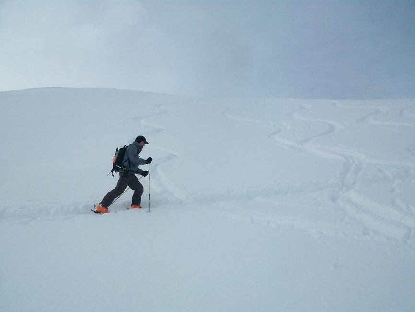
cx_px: 208
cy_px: 156
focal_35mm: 34
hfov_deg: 53.9
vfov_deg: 41.8
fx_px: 408
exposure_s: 1/800
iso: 80
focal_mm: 5.7
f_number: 5.5
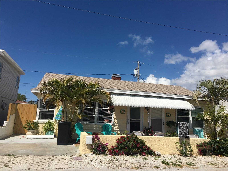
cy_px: 86
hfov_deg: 61.7
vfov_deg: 48.2
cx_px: 114
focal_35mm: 29
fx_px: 191
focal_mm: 4.15
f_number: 2.2
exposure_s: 1/3077
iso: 25
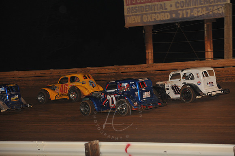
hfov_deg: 13.3
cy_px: 78
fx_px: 1011
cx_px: 118
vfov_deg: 8.8
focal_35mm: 155
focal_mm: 155
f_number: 6.3
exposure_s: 1/320
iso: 1000
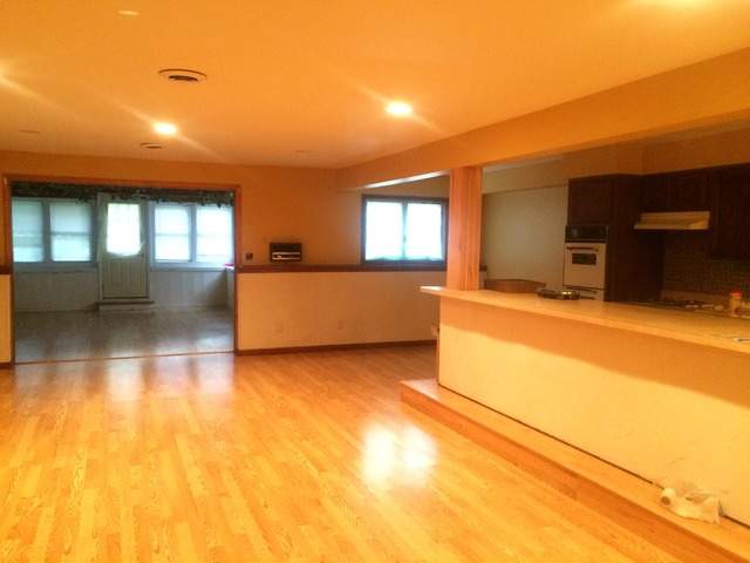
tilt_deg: -4.1
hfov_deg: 61.7
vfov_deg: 48.2
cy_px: 282
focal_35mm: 29
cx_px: 375
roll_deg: -1.1
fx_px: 628
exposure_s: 1/20
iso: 250
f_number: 2.2
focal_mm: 4.15
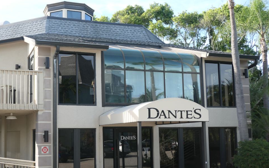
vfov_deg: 26.8
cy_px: 100
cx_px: 109
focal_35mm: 48
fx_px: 352
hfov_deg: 41.7
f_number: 2.8
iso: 125
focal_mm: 12.2
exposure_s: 1/400
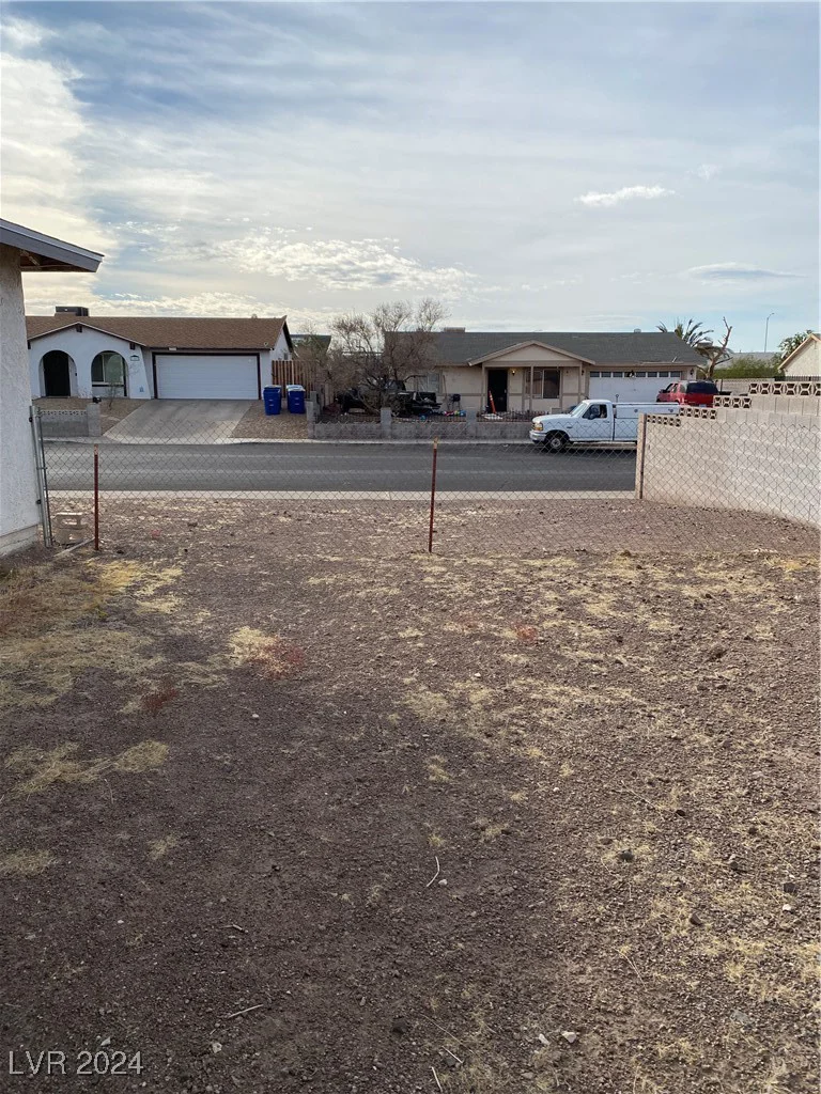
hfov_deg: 53.1
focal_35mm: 26
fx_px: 822
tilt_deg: -10.8
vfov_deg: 67.3
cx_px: 410
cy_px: 547
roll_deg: -1.4
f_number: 1.8
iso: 32
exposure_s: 1/4444
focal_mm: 4.25
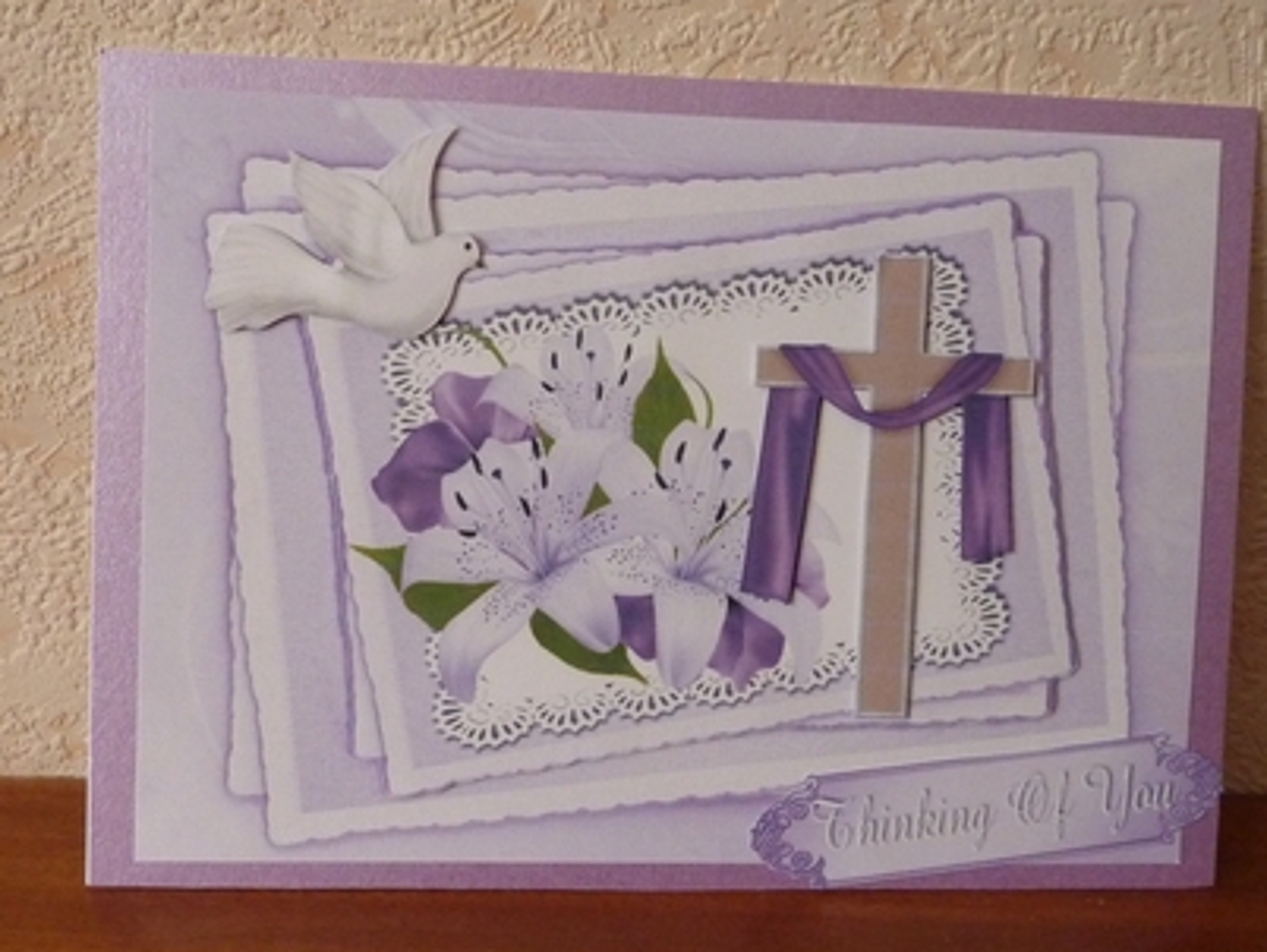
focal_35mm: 28
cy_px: 492
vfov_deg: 49.8
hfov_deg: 63.3
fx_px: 1025
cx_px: 687
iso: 400
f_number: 4
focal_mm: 4.1
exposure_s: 1/200
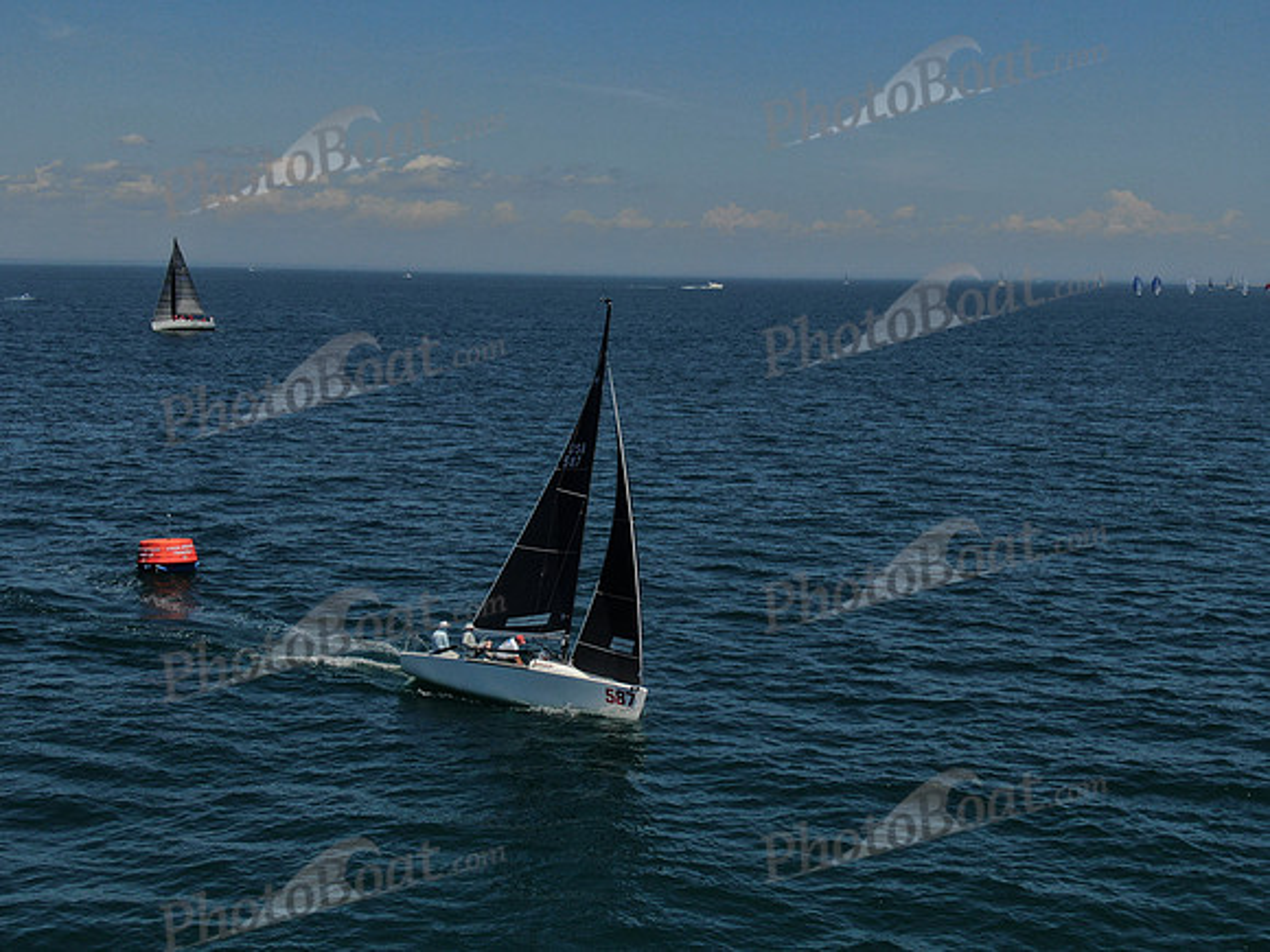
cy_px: 476
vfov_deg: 30.3
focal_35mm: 48
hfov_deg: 39.7
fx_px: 1761
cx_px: 635
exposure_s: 1/2000
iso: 100
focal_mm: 8.6
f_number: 3.8
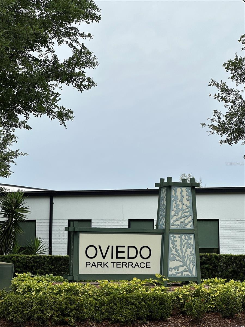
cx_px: 122
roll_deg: -1.5
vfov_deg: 25.3
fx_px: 727
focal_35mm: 77
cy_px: 164
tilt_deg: +6.4
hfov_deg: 19.1
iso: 32
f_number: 2.8
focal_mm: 9
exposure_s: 1/935
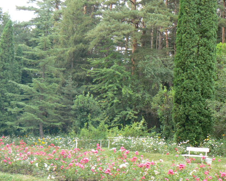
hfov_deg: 34.7
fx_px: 361
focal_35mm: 54
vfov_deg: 28.0
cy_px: 75
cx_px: 135
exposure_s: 1/50
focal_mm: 7
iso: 80
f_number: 3.6
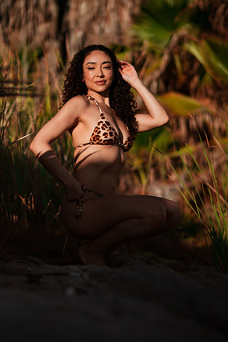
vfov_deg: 34.5
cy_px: 171
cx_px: 114
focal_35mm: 58
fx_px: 551
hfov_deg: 23.4
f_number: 1.8
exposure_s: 1/8000
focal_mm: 58
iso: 50
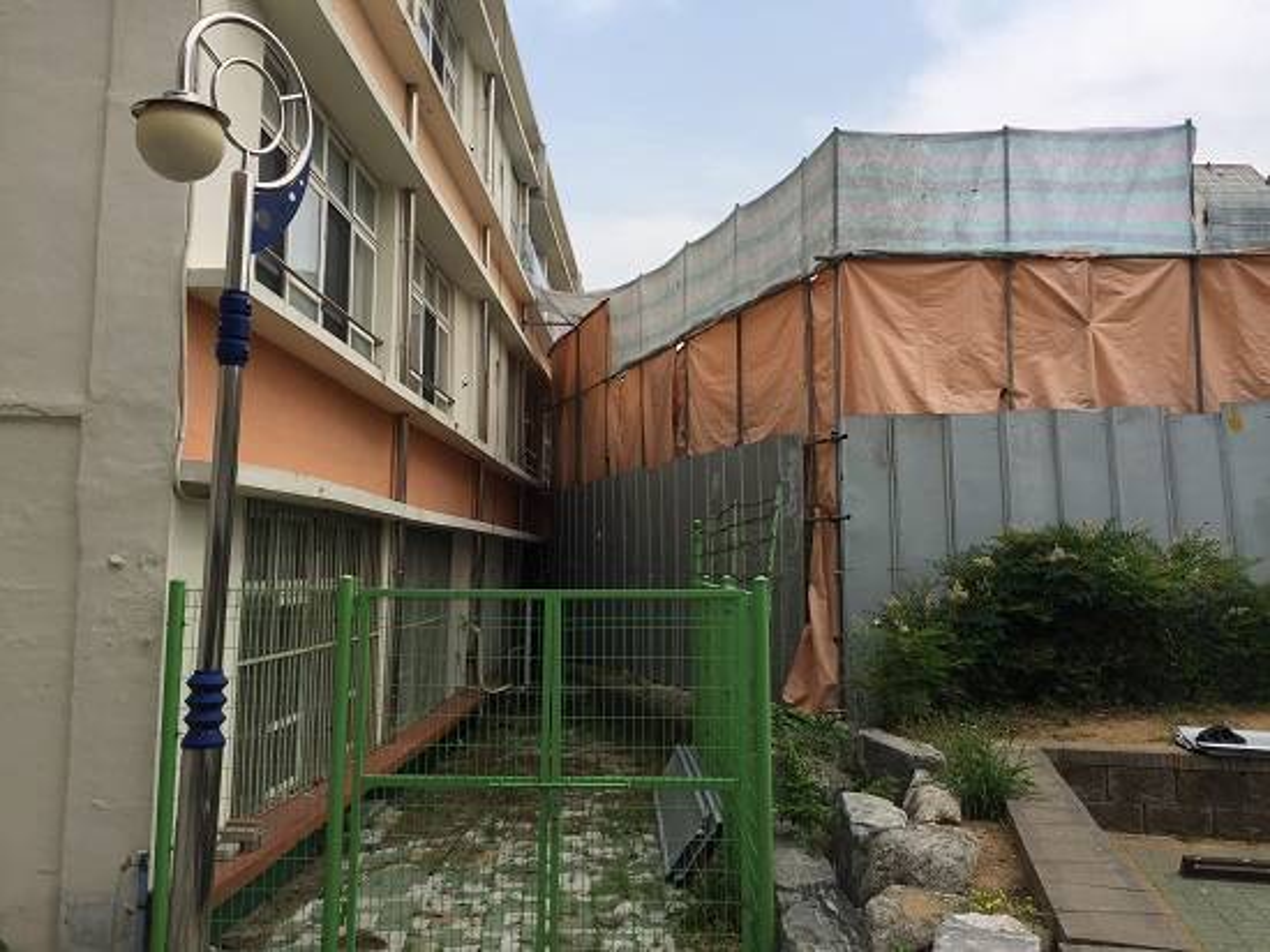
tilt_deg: +5.3
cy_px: 476
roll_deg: -1.5
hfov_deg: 61.7
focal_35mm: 29
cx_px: 635
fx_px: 1063
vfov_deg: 48.2
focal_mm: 4.15
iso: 32
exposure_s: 1/1068
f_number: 2.2
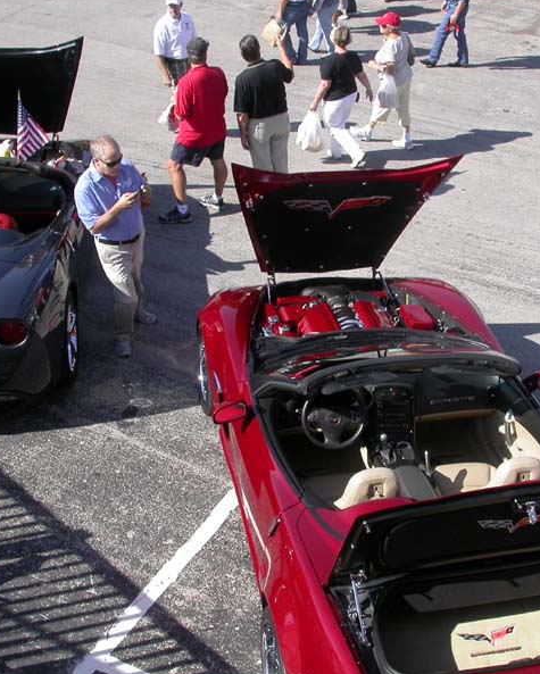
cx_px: 350
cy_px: 336
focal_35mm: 50
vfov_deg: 37.3
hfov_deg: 30.1
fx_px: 998
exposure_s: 1/253
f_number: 6.7
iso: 100
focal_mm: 7.85
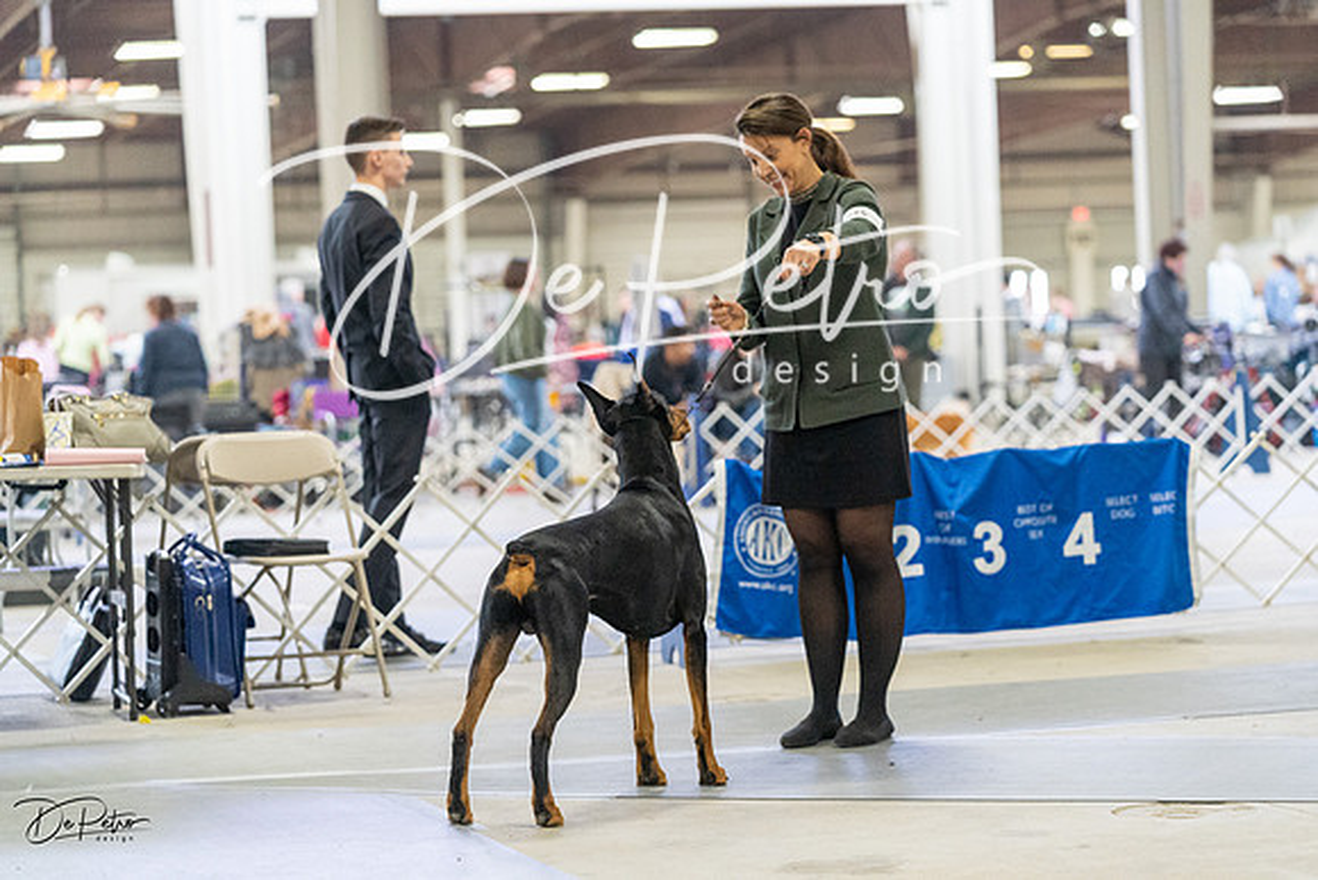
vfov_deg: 12.2
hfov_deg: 18.3
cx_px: 659
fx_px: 4101
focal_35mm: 112
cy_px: 440
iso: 6400
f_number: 3.5
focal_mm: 112
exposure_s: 1/320
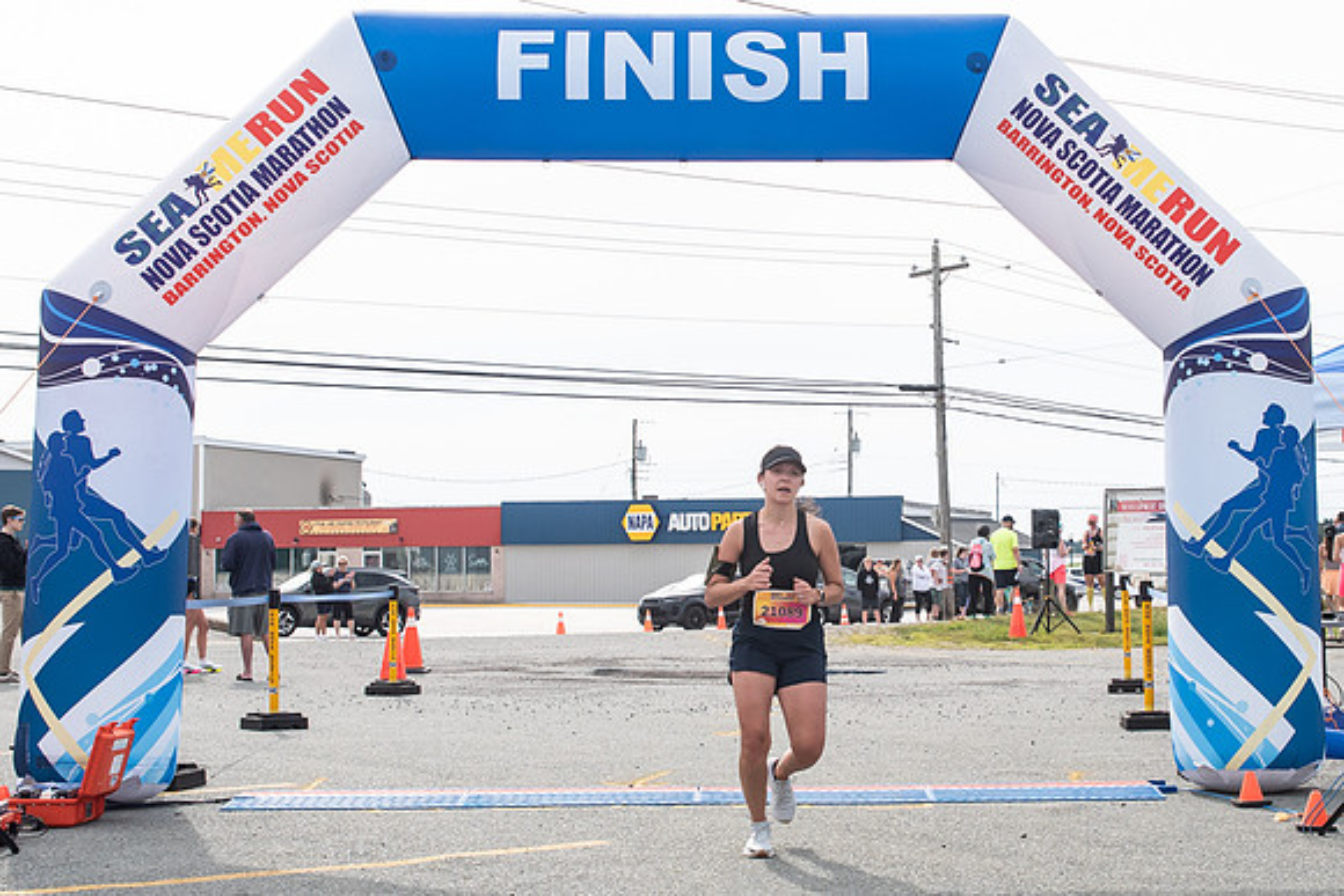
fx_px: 2187
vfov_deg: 23.2
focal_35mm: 59
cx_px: 840
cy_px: 401
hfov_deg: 34.0
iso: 800
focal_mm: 32
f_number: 4
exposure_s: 1/3200
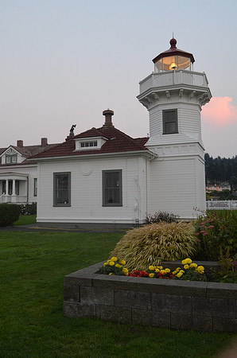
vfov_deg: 57.3
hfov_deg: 39.8
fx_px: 327
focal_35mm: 33
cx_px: 118
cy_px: 179
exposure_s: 1/15
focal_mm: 22
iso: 800
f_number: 8
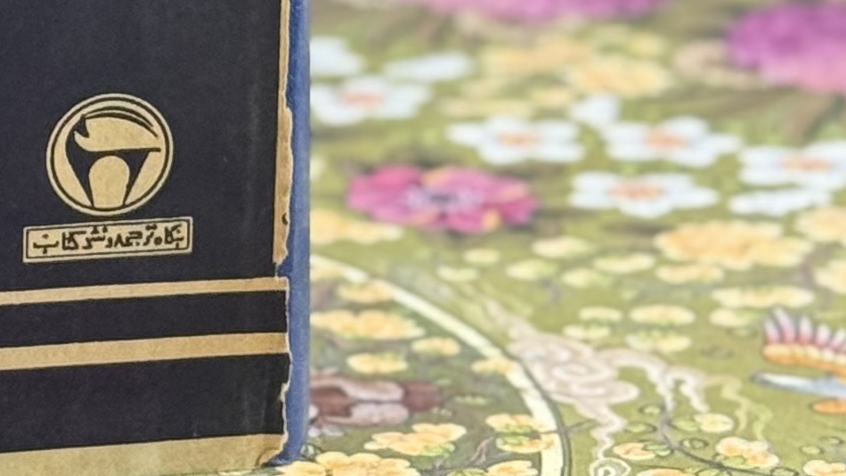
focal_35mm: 222
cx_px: -312
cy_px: -505
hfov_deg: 9.5
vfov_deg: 5.3
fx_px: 4979
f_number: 1.78
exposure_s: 1/100
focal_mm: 6.76
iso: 160
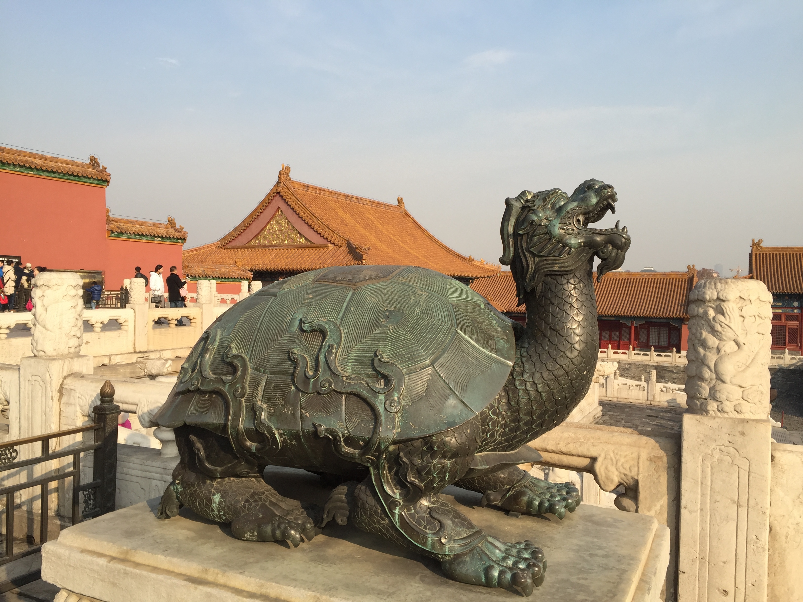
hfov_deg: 61.7
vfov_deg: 48.2
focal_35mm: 29
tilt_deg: -1.5
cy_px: 301
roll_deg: -0.4
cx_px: 402
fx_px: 673
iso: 32
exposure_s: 1/1068
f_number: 2.2
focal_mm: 4.15
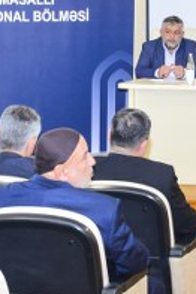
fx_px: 1276
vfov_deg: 13.2
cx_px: 141
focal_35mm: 156
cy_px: 150
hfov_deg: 8.8
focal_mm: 20
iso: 400
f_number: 3.5
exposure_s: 1/80
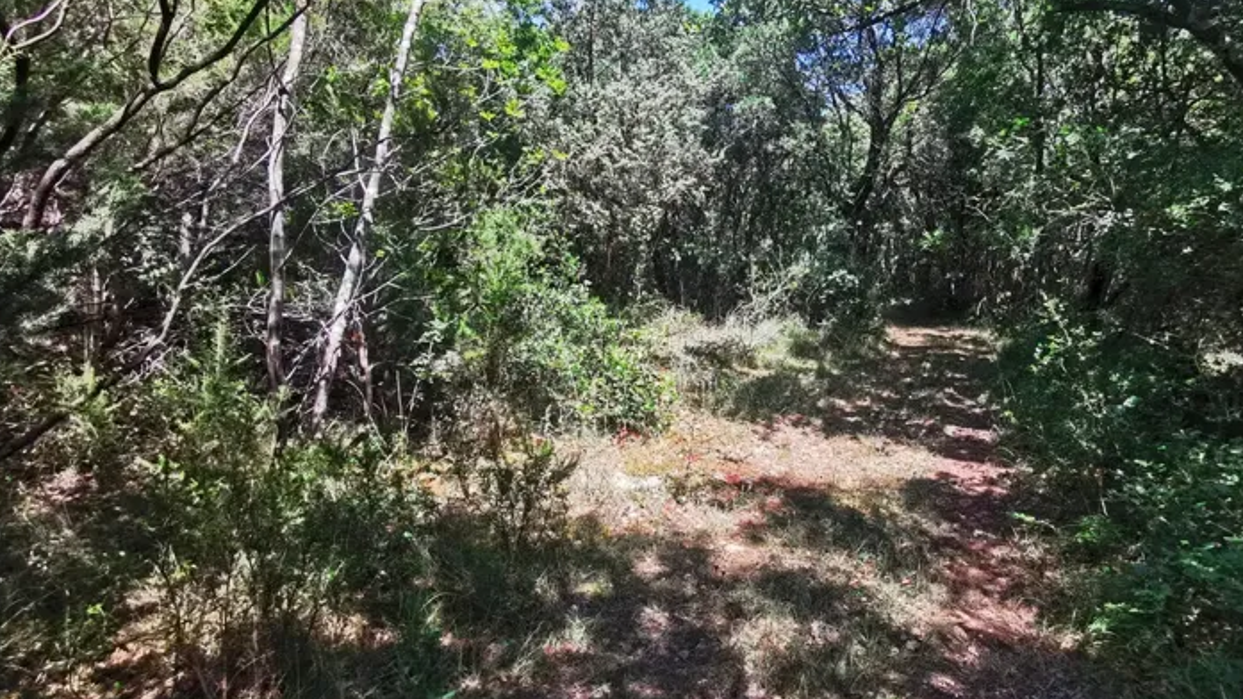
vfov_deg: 55.9
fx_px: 659
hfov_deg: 86.2
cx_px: 697
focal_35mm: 20
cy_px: 360
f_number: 2.2
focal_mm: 2.35
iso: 50
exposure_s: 1/411
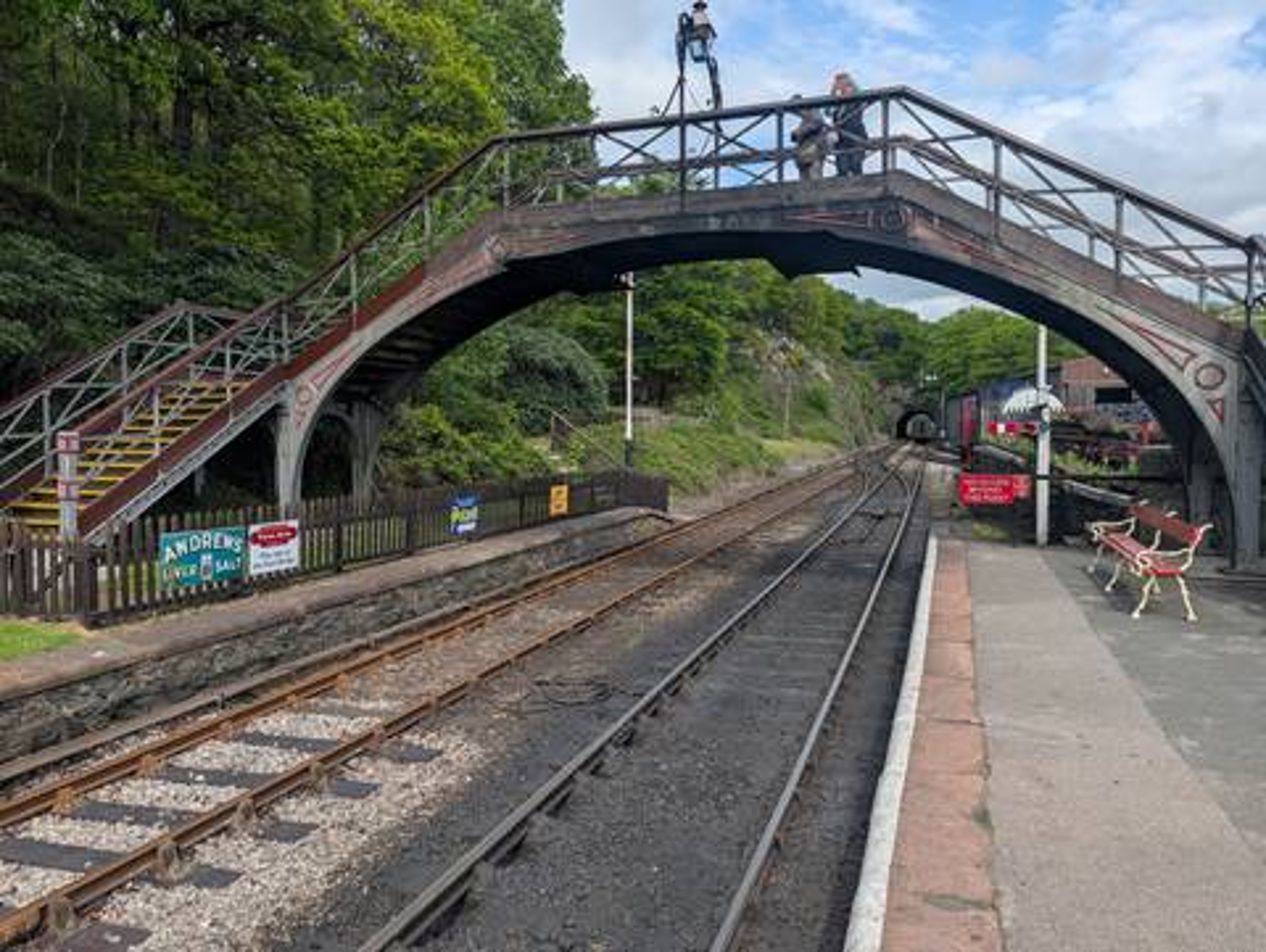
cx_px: 633
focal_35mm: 24
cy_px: 476
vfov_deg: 56.9
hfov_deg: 71.5
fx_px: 879
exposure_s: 1/1272
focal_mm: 6.9
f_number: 1.68
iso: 20
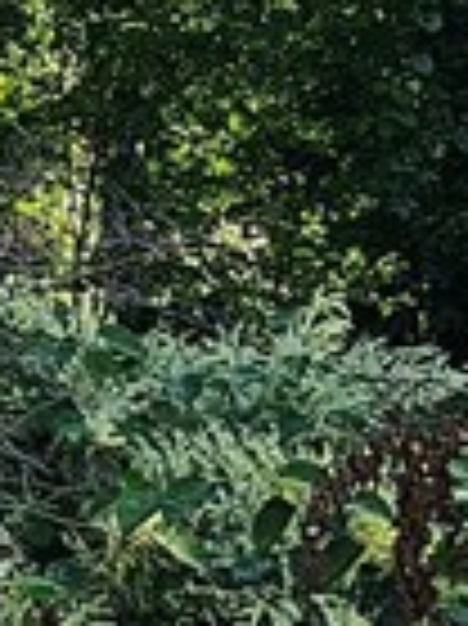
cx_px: -716
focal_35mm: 170
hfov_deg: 8.0
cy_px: 41
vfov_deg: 11.5
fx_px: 3069
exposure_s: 1/389
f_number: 1.7
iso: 10
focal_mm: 6.3
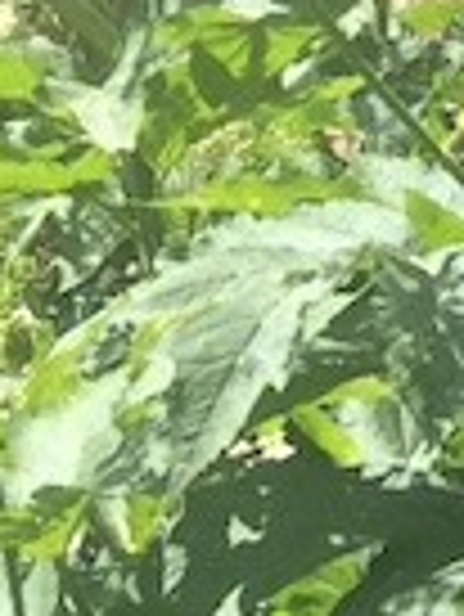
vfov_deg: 7.7
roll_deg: -2.8
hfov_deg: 6.7
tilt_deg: +15.5
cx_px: 901
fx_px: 3854
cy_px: -1367
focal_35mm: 216
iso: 32
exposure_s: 1/977
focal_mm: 4.15
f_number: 2.2
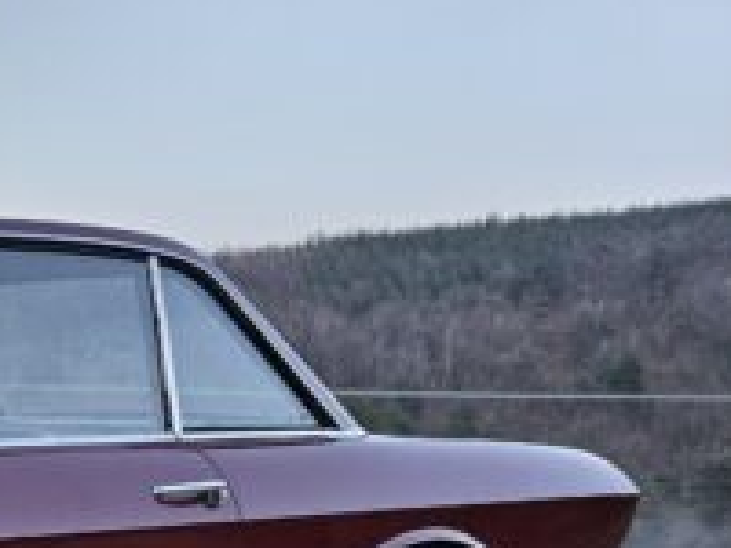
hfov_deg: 23.1
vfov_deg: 20.2
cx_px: -344
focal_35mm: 69
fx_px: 1457
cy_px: 625
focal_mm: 5.4
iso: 80
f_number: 1.8
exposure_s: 1/100
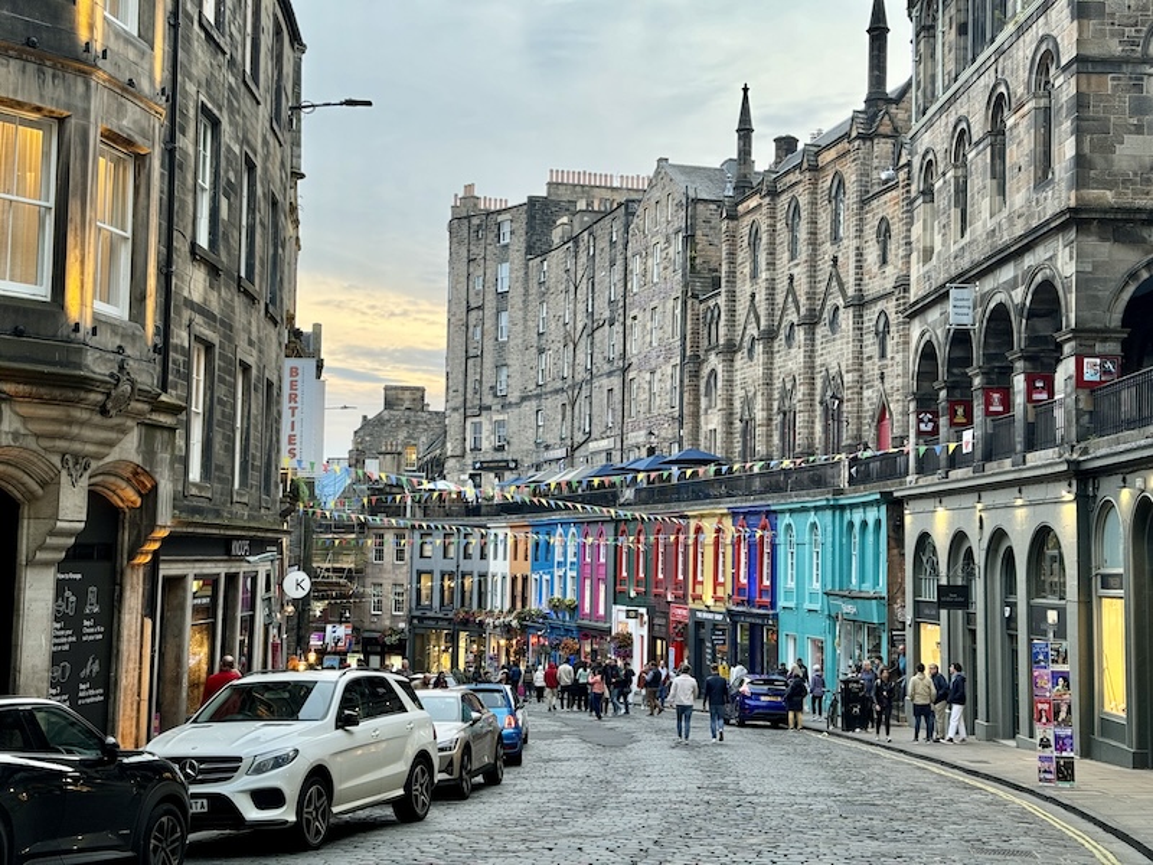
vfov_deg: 30.3
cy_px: 432
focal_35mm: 48
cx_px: 576
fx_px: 1599
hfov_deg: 39.7
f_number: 1.78
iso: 100
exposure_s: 1/50
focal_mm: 6.76
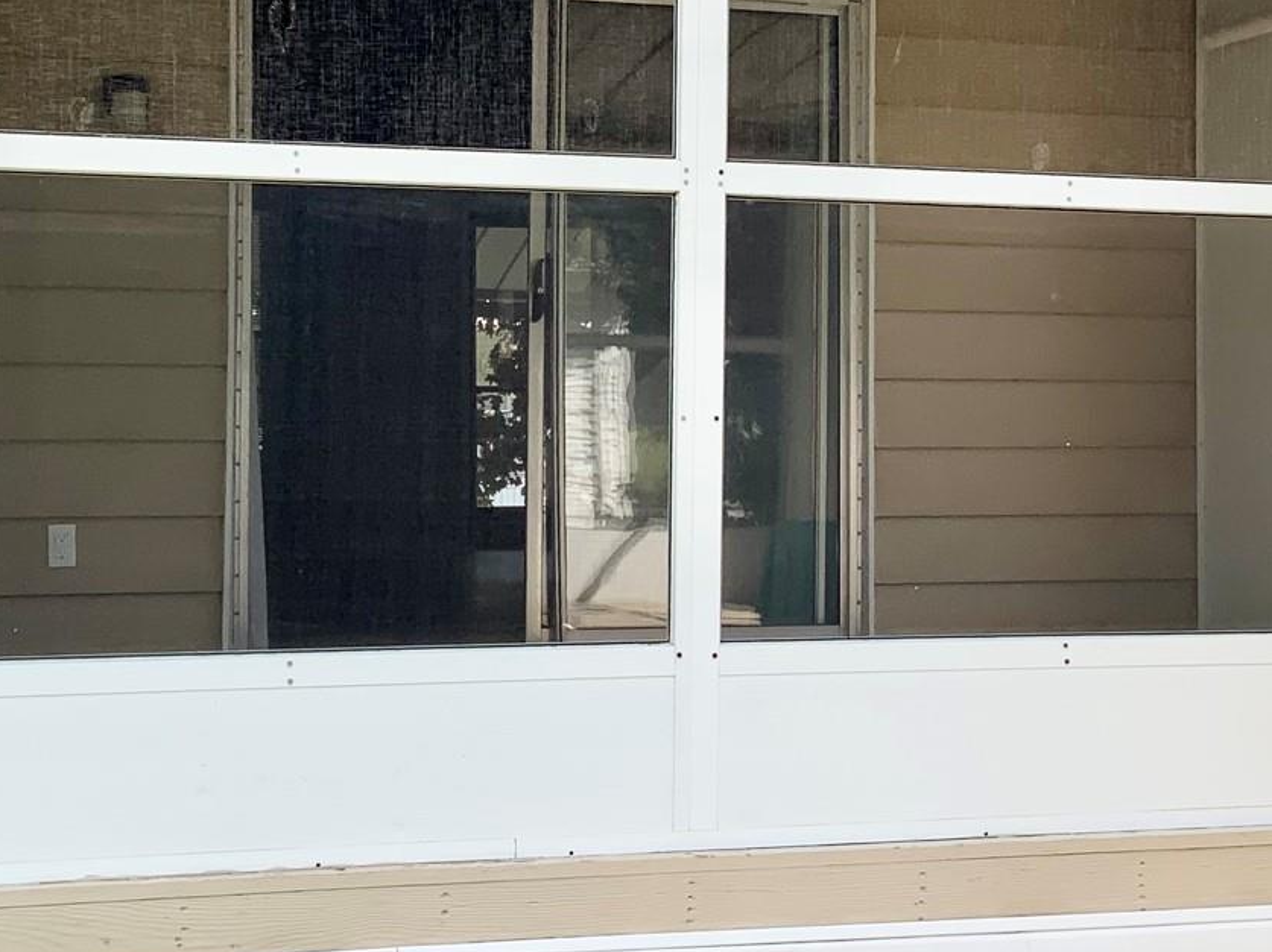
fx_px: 2608
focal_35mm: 71
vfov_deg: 20.7
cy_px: 384
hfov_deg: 27.4
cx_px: 623
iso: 16
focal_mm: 3
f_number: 1.8
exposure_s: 1/370
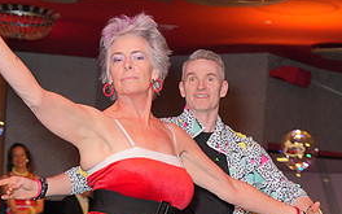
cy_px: 288
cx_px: 168
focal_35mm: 112
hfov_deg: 18.6
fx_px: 1044
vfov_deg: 11.4
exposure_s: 1/200
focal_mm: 50
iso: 4000
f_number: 4
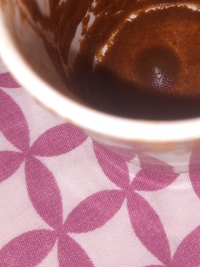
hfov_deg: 29.7
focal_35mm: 48
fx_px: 370
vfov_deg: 38.0
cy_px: 47
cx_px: 155
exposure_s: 1/100
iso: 20
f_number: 1.8
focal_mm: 4
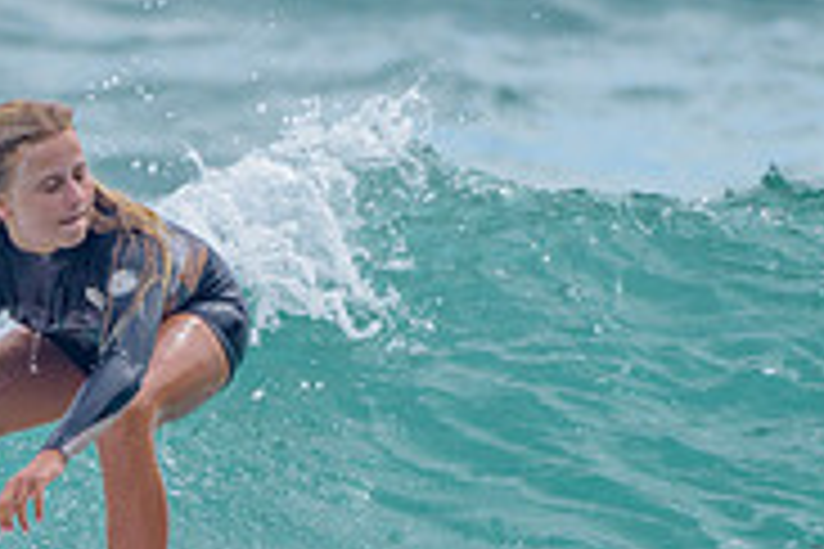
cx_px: 22
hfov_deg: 1.1
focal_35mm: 1938
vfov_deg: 0.7
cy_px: 409
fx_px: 44355
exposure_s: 1/2000
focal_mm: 500
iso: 200
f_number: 5.6
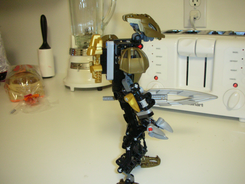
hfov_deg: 52.6
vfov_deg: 40.7
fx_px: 248
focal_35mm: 35
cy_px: 92
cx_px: 122
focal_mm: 5.8
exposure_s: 1/13.4
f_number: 3
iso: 200
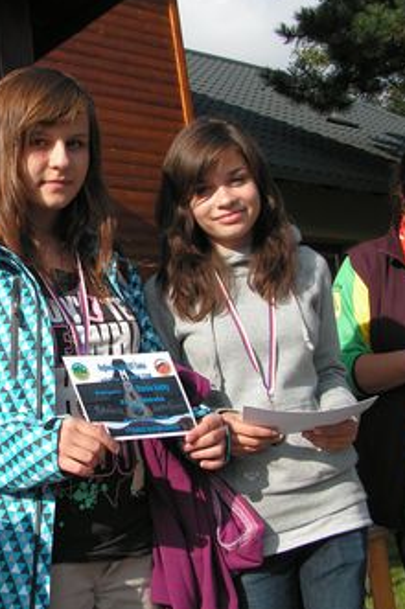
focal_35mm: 51
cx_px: 37
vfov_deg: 38.9
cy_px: 300
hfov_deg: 25.6
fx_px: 862
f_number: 3.2
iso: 50
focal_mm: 6
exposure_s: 1/640
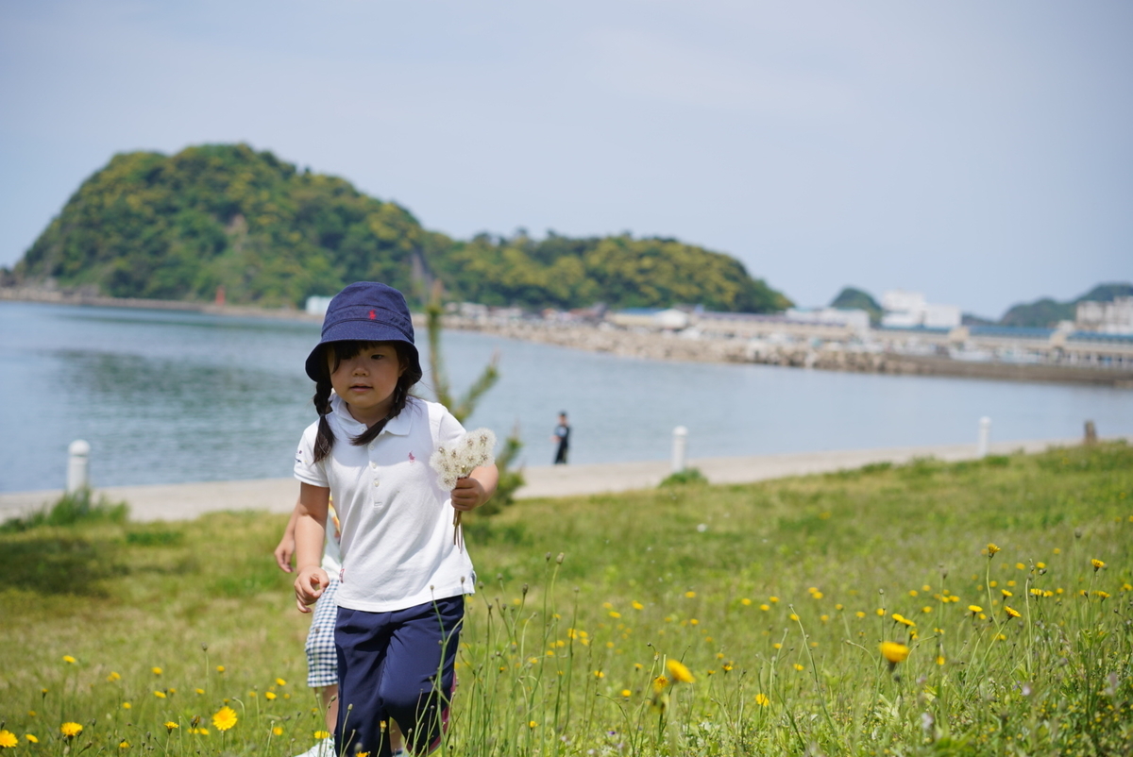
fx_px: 1732
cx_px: 566
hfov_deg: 36.2
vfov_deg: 24.7
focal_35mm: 55
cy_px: 378
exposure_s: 1/2000
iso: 100
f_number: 3.2
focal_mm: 55
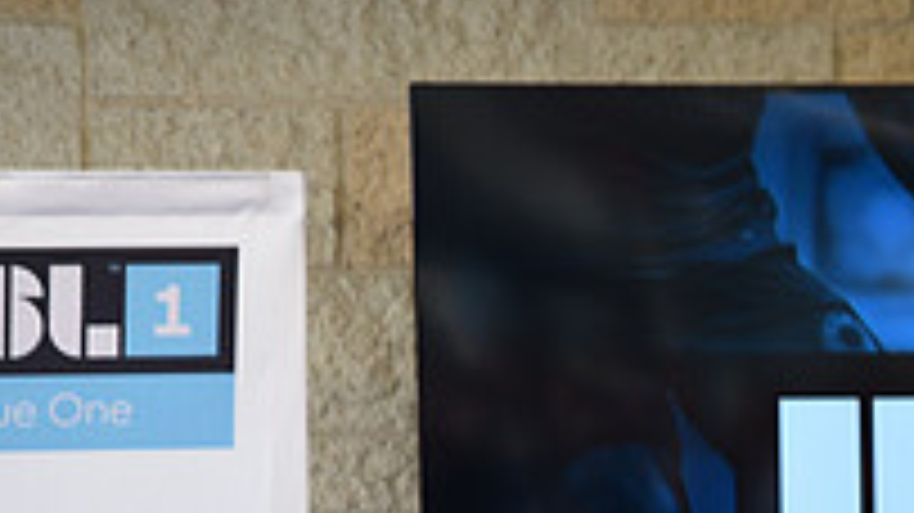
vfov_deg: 5.7
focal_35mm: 210
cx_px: 1144
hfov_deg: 10.1
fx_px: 5087
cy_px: 844
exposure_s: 1/60
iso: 400
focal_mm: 70
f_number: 2.8
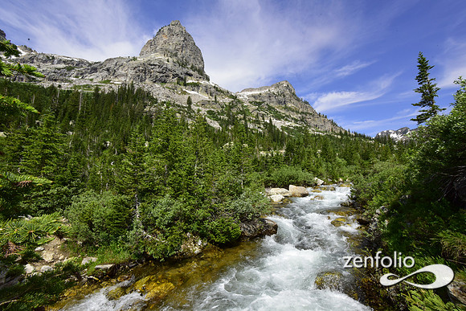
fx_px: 207
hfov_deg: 96.7
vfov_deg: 73.8
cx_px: 233
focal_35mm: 16
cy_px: 156
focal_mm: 16
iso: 800
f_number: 22
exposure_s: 1/250
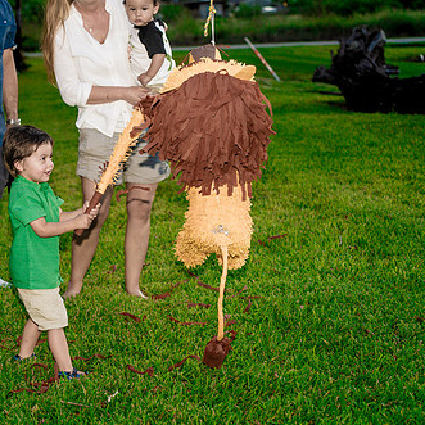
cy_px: 212
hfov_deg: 22.3
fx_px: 1056
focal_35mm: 76
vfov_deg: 22.8
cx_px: 59
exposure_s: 1/250
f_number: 3.2
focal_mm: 51
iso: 1250
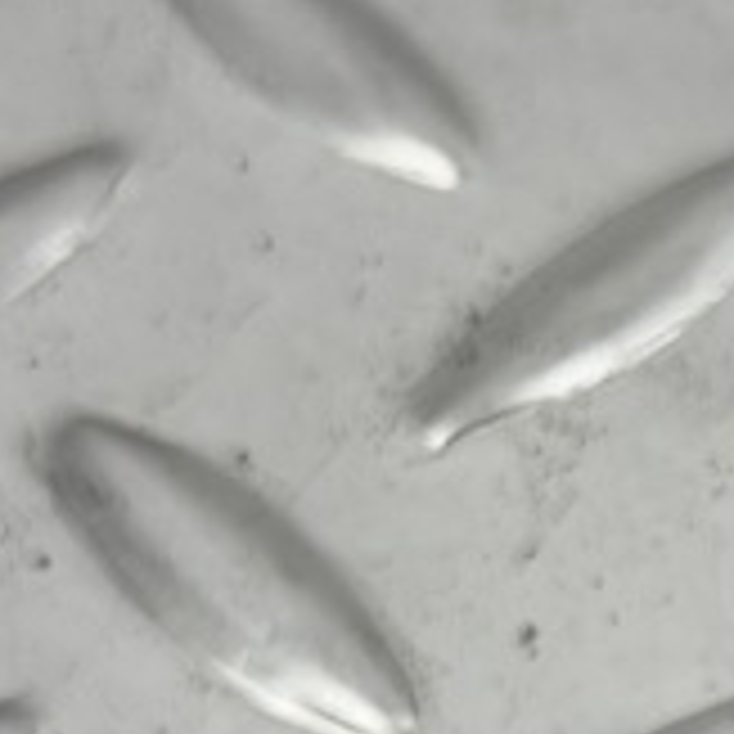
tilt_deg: -56.9
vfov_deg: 10.3
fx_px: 3982
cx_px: 1292
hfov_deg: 10.0
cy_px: 912
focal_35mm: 166
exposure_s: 1/100
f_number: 1.78
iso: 100
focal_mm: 6.76
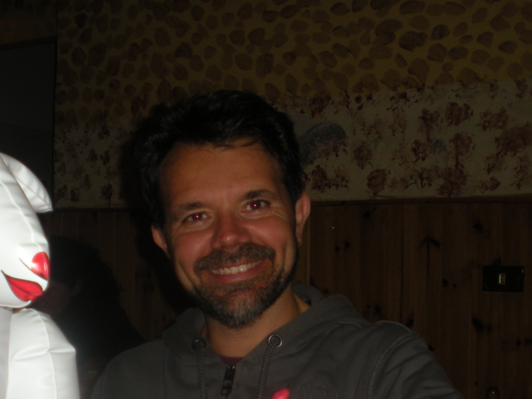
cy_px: 291
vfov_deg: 22.4
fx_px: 999
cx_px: 275
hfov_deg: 29.8
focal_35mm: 65
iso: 64
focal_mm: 6.3
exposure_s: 1/60
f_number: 3.1
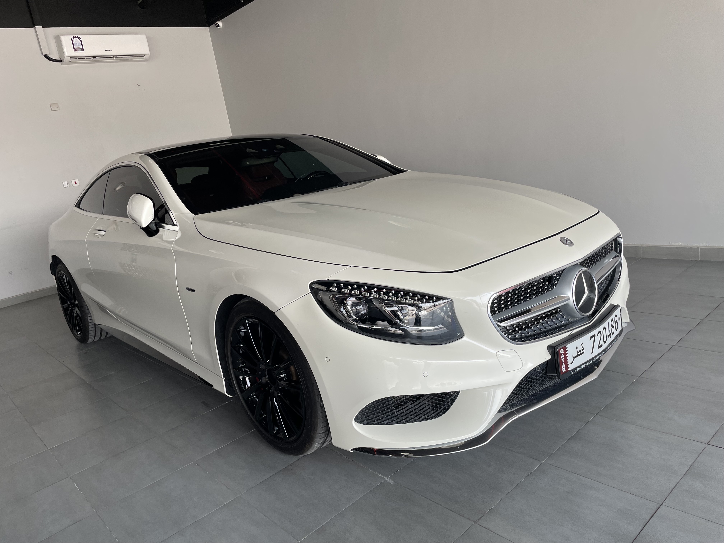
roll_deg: +10.1
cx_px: 362
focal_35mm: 26
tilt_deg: -14.2
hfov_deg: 67.3
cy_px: 272
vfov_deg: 53.1
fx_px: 544
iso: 32
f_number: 1.6
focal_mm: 4.2
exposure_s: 1/213
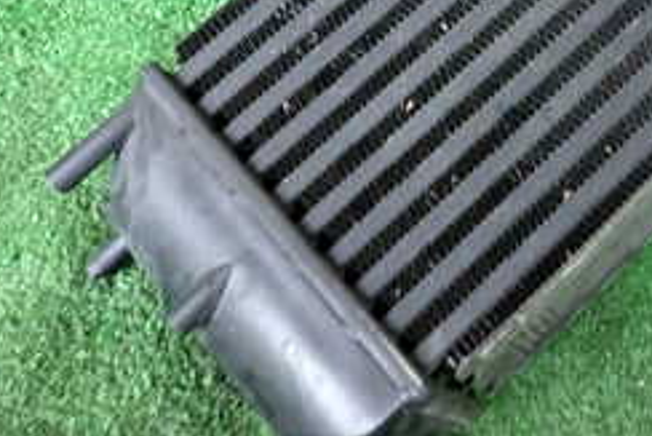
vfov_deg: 20.2
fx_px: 1160
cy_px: -51
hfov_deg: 29.6
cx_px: 633
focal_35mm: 64
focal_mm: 4.5
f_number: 2
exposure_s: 1/30
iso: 500
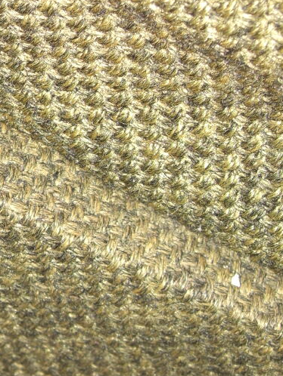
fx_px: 1329
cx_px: -92
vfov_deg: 16.1
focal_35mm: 122
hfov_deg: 11.8
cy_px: 100
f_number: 4
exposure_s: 1/60
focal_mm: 7.9
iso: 80
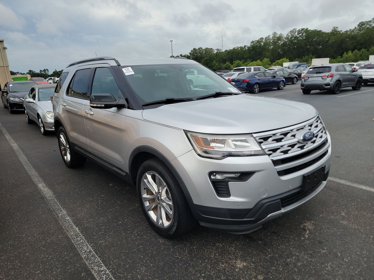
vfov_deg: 56.8
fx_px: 259
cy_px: 140
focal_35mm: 24
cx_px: 187
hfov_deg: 71.6
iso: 50
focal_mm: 6.7
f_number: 1.8
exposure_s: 1/161
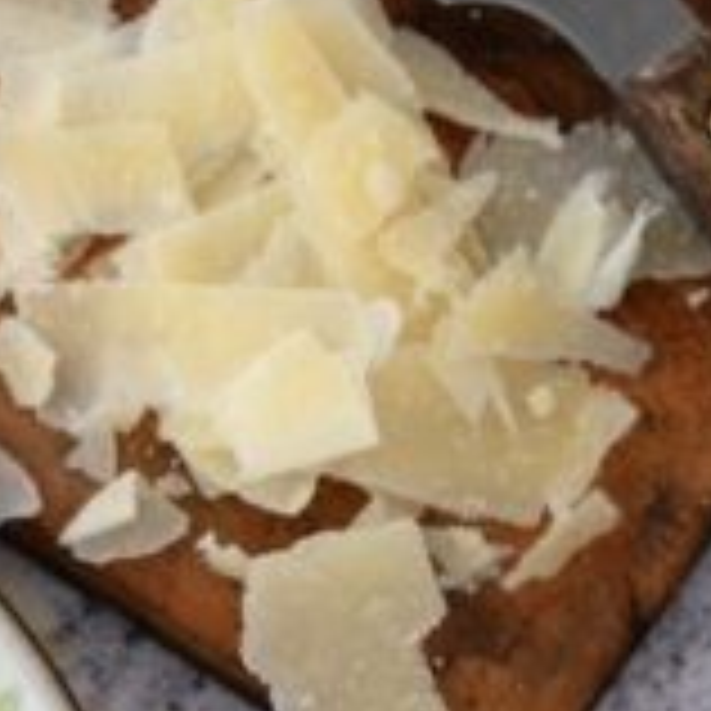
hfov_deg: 8.2
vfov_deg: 8.3
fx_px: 4787
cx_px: -594
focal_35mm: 206
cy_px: 1008
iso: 125
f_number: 7.1
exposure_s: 1/10
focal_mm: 50
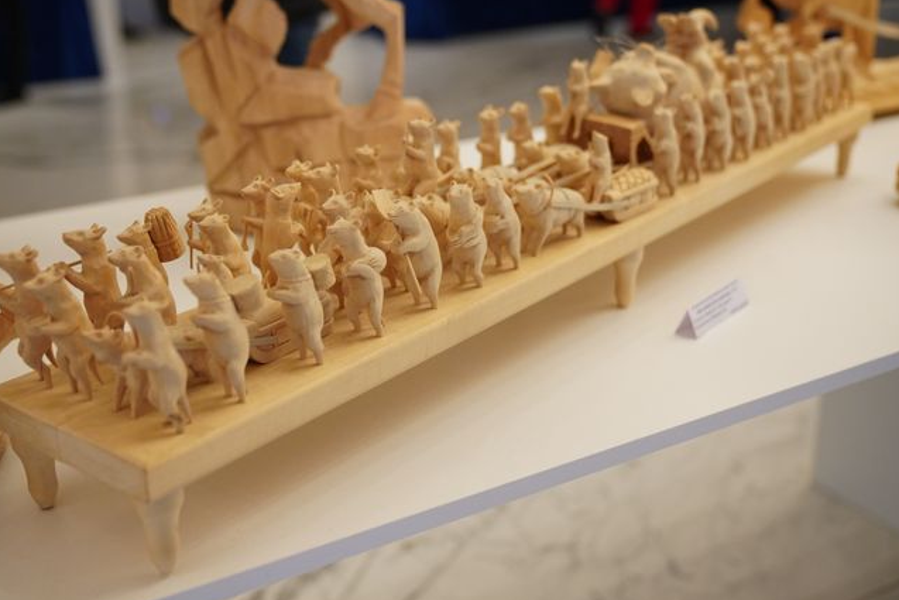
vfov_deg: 29.9
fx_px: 1124
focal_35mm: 45
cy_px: 292
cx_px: 411
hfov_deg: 43.6
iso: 1600
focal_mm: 41
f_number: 2.8
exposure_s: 1/320
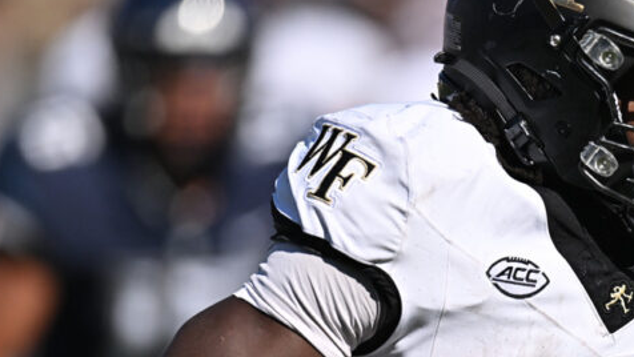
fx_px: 11367
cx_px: 461
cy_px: 282
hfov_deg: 3.2
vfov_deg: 1.8
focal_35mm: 676
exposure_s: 1/32000
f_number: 3.2
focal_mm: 400
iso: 1250
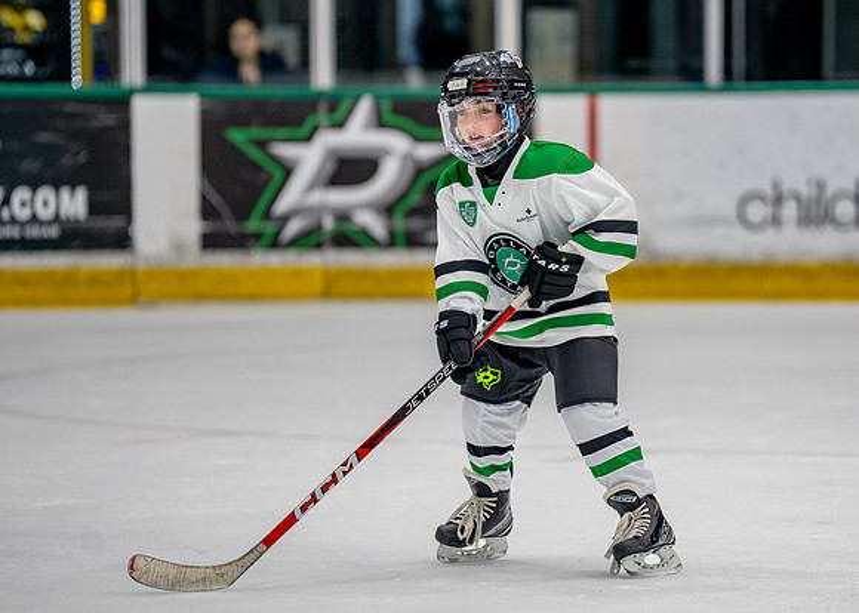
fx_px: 6402
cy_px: 276
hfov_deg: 7.7
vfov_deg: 5.5
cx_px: 570
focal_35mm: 262
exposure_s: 1/1250
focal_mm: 200
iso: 1000
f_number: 2.8
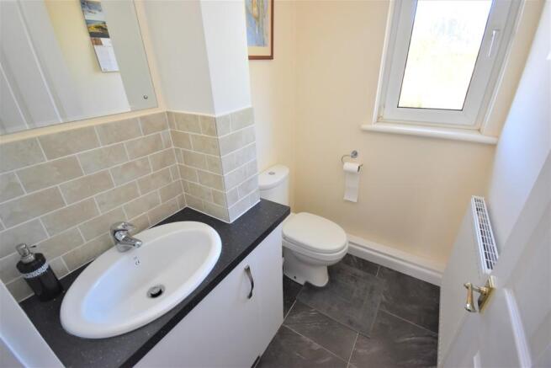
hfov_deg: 100.4
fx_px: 230
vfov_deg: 77.4
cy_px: 184
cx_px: 276
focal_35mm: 15
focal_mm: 10
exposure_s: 1/160
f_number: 4.5
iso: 800
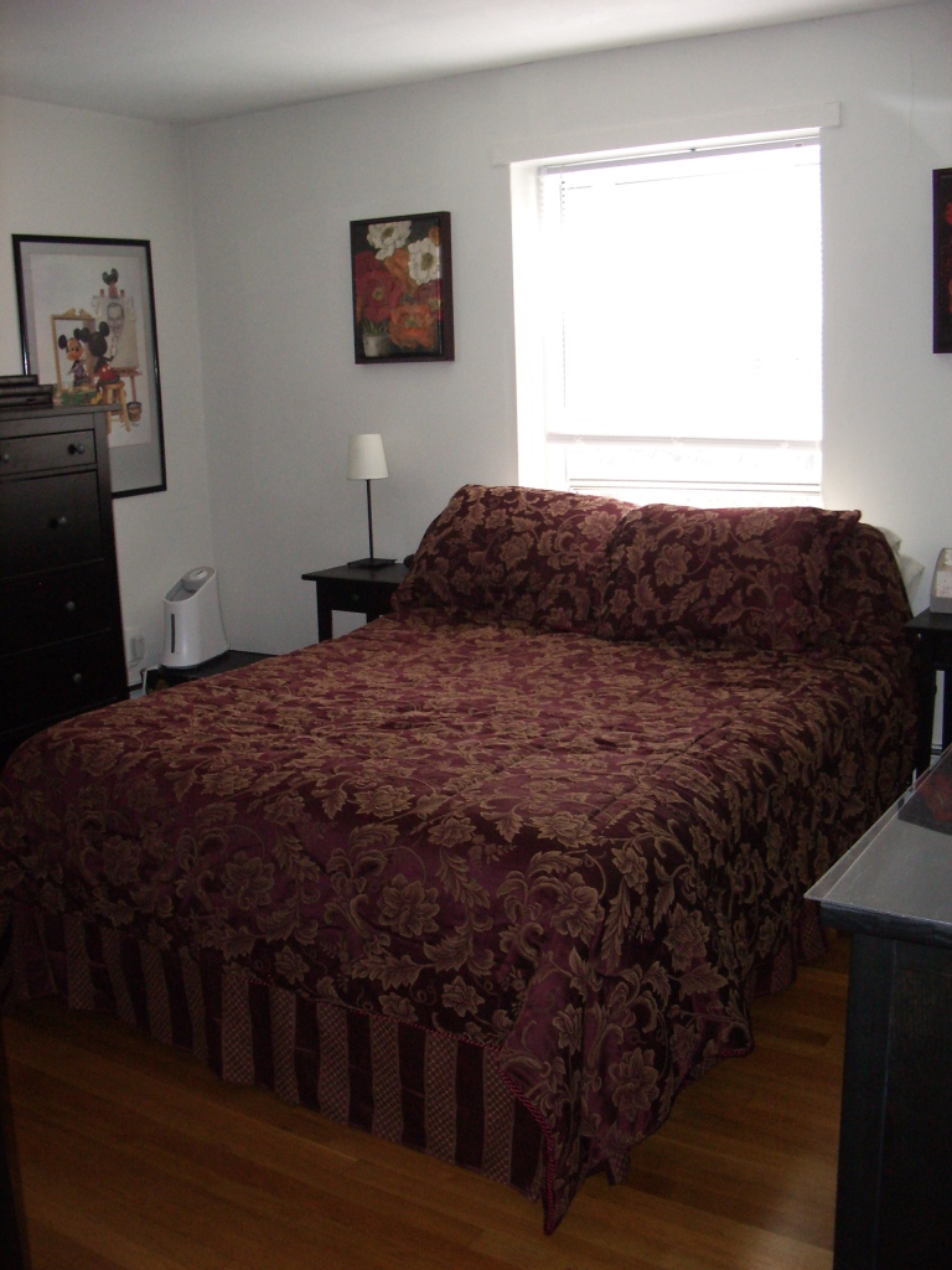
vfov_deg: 52.6
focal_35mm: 35
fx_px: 1283
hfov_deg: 40.7
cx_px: 476
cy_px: 635
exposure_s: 1/60
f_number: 2.6
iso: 200
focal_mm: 5.8
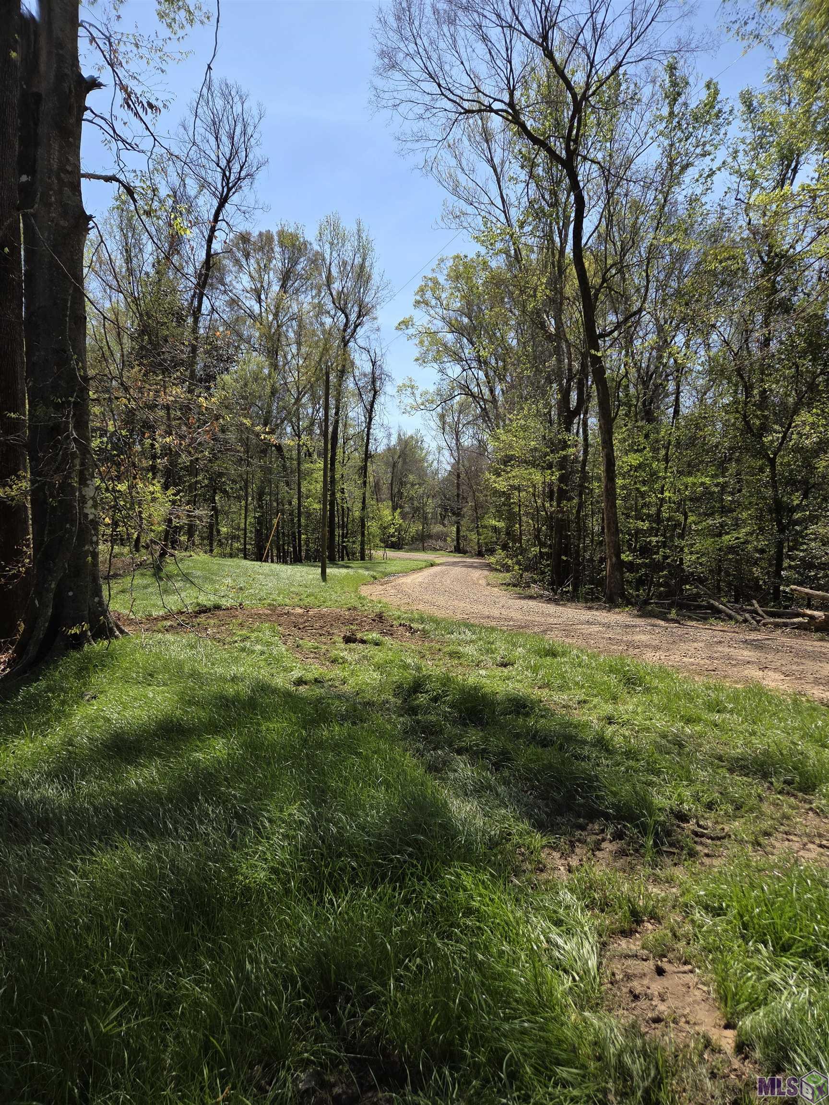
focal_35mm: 23
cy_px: 552
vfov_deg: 73.9
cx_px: 414
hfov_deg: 58.9
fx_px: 734
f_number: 1.8
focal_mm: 5.4
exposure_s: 1/4076
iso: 80
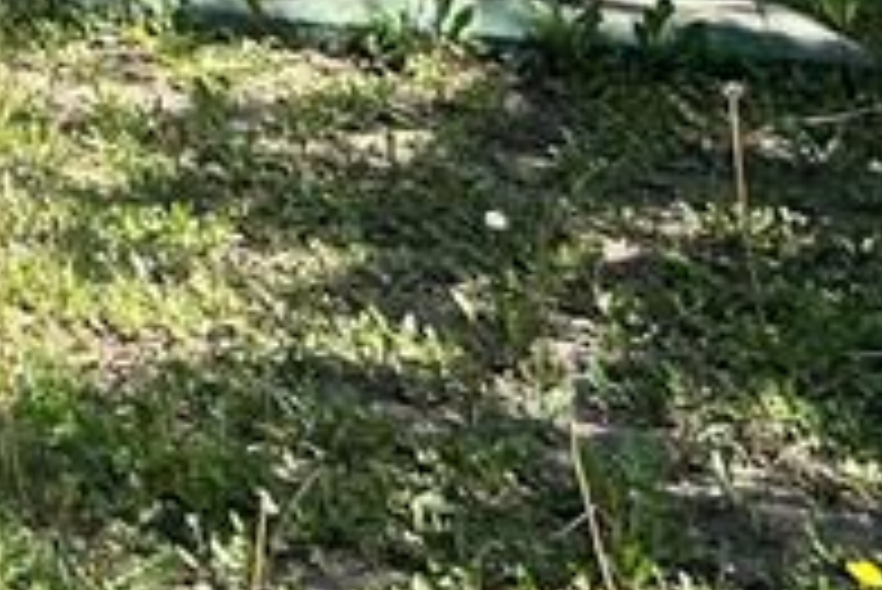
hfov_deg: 12.8
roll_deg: -0.8
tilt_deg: -0.3
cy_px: -950
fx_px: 3457
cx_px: -832
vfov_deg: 8.6
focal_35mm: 141
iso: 50
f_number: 1.5
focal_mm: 5.7
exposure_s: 1/2008
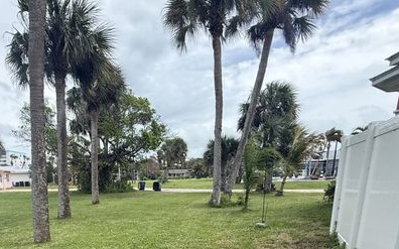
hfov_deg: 72.4
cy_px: 233
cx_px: 131
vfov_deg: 45.3
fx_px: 261
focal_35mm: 24
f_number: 2.2
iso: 64
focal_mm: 2.22
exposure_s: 1/1656
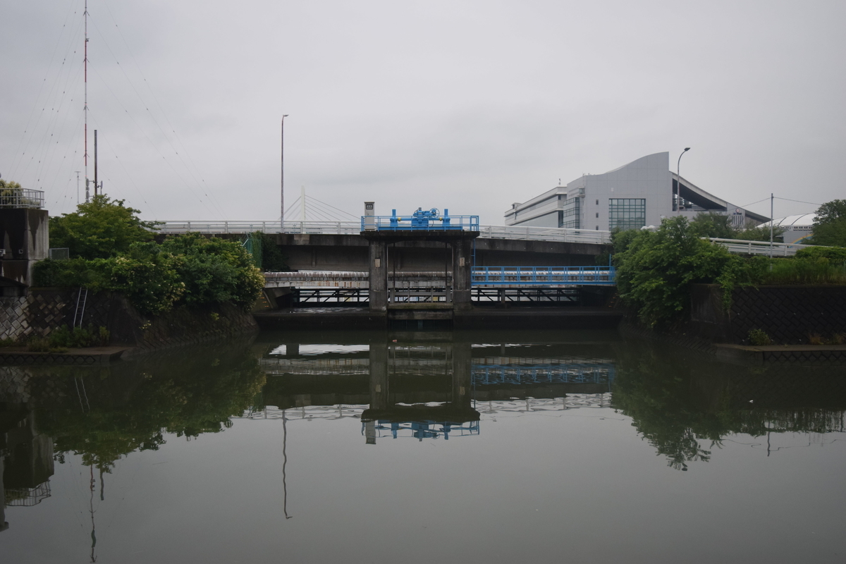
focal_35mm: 36
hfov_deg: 53.1
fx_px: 846
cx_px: 423
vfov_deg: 36.9
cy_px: 282
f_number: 4
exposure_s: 1/500
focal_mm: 24
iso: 800
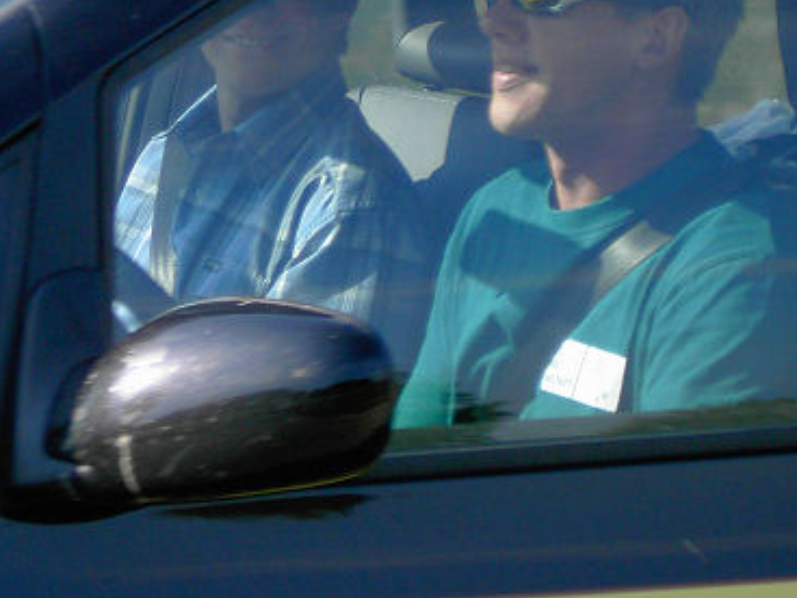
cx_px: 271
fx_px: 5249
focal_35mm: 228
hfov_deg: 8.7
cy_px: 162
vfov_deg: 6.5
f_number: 4.7
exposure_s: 1/320
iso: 100
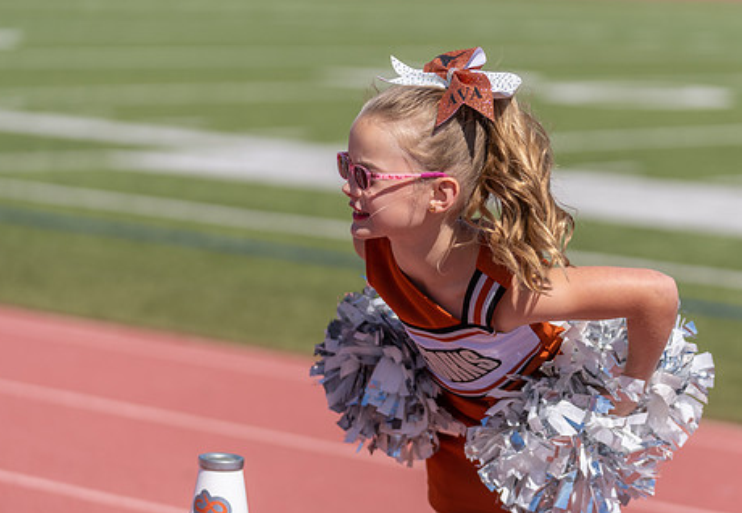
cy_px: 271
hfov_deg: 13.1
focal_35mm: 155
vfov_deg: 9.1
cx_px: 468
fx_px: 3231
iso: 100
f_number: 2.8
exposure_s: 1/3200
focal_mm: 109
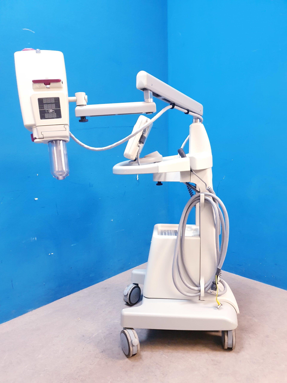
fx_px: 287
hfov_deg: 53.1
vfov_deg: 67.3
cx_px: 144
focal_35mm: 26
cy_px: 192
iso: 250
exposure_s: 1/50
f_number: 1.5
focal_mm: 4.3
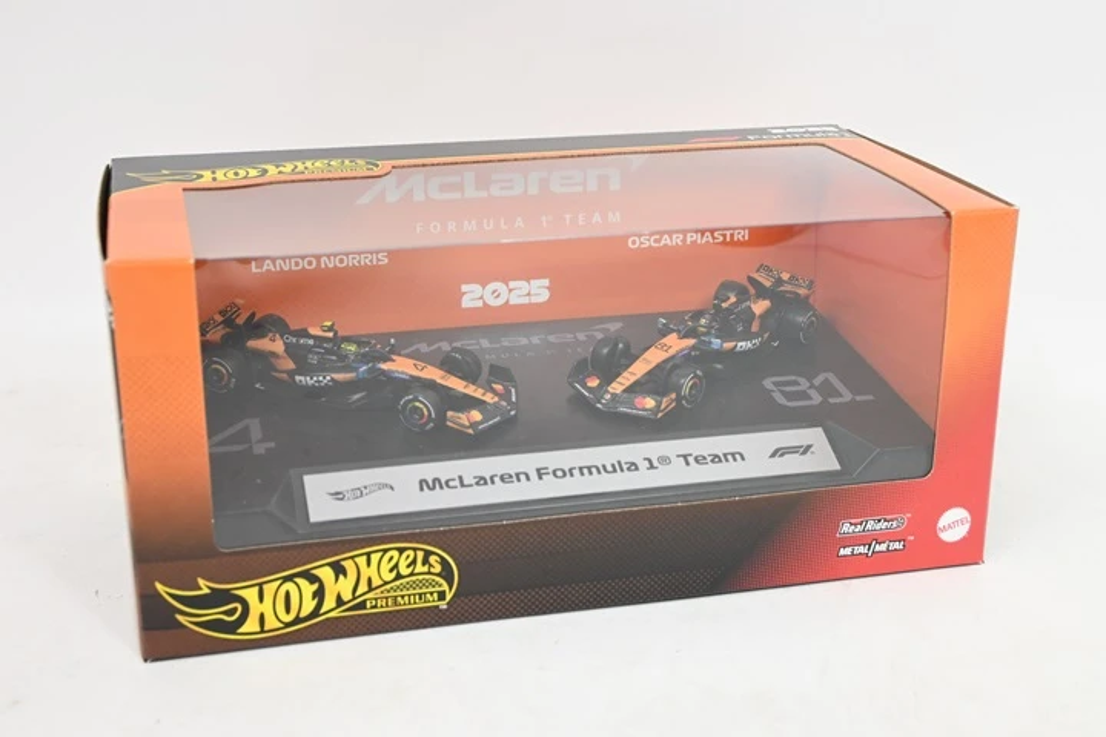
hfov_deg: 40.0
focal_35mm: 50
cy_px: 368
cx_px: 553
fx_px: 1521
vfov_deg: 27.3
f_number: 7.1
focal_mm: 33
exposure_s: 1/125
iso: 1000
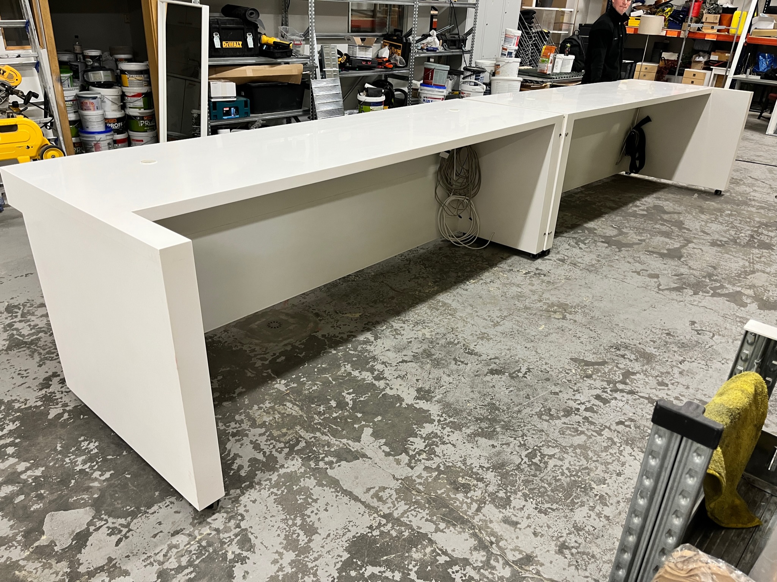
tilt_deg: -26.5
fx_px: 584
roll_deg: -2.2
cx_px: 388
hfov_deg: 67.3
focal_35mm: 26
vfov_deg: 53.0
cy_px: 291
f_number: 1.6
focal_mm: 5.1
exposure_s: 1/50
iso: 160
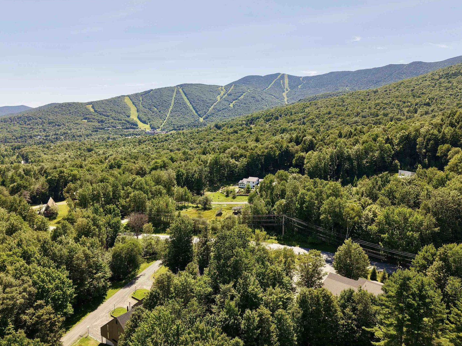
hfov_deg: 65.3
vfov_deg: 51.4
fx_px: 360
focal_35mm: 27
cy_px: 177
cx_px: 241
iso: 220
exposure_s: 1/120
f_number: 1.8
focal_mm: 8.67
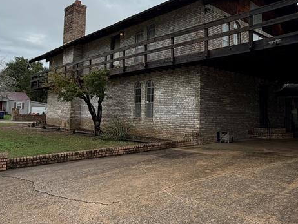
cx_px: 182
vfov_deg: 45.4
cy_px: 97
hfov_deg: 57.8
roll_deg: -1.9
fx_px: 267
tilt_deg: +2.9
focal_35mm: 31
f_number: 2.2
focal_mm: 2.22
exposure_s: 1/799
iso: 20
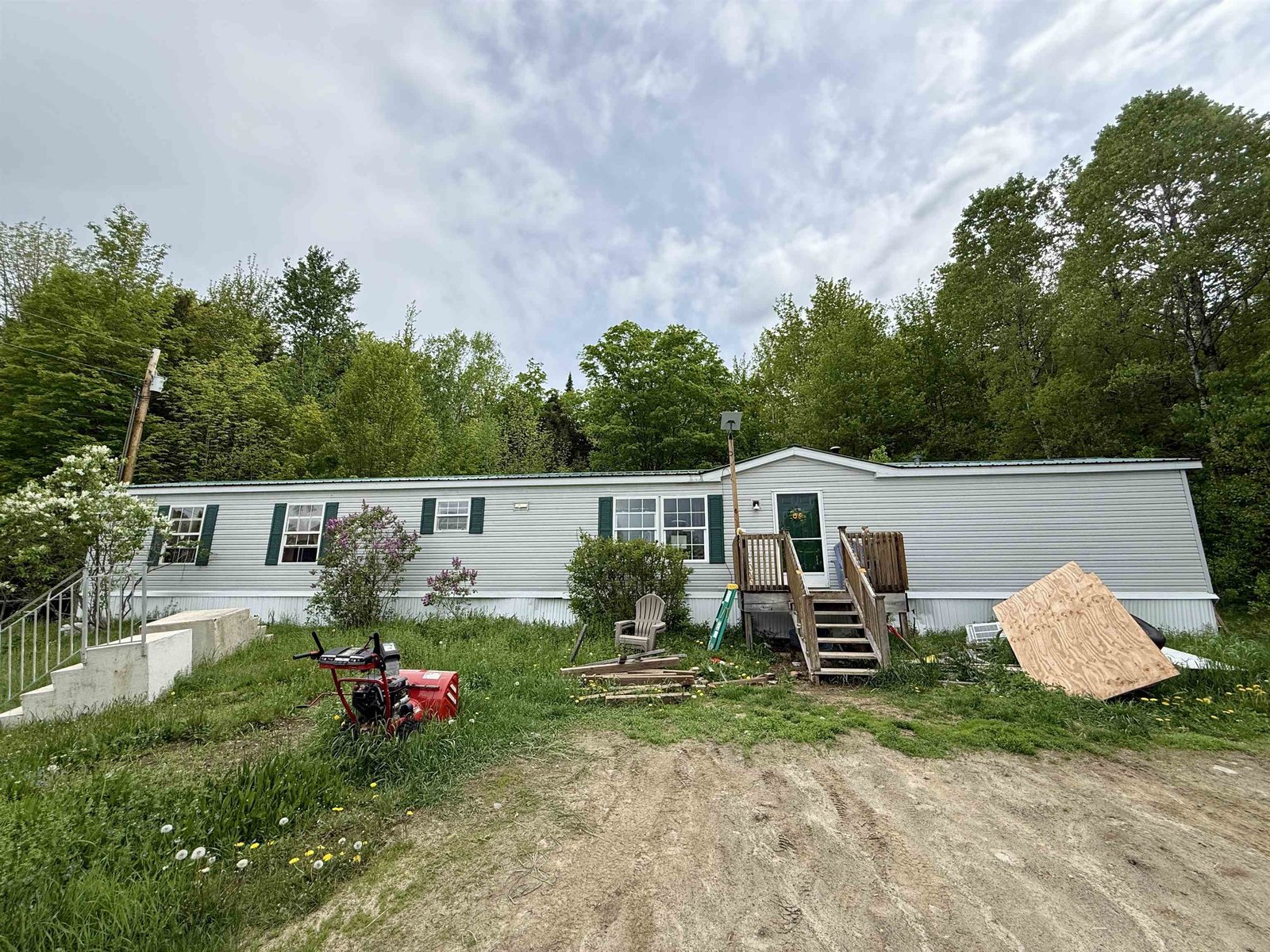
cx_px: 635
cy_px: 476
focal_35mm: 14
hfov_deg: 102.1
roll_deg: +0.1
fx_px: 514
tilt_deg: +12.0
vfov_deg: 85.7
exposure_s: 1/1795
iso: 64
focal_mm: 2.22
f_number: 2.2
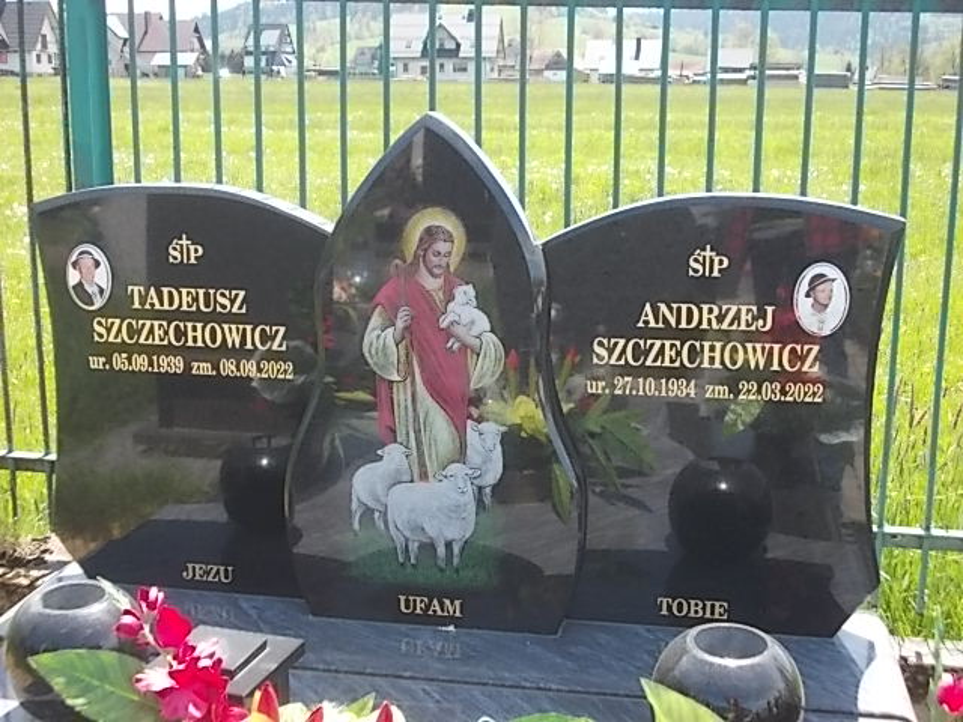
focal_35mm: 43
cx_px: 482
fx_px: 1196
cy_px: 361
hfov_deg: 43.9
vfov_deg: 33.6
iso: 80
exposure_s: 1/160
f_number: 3.3
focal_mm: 6.1
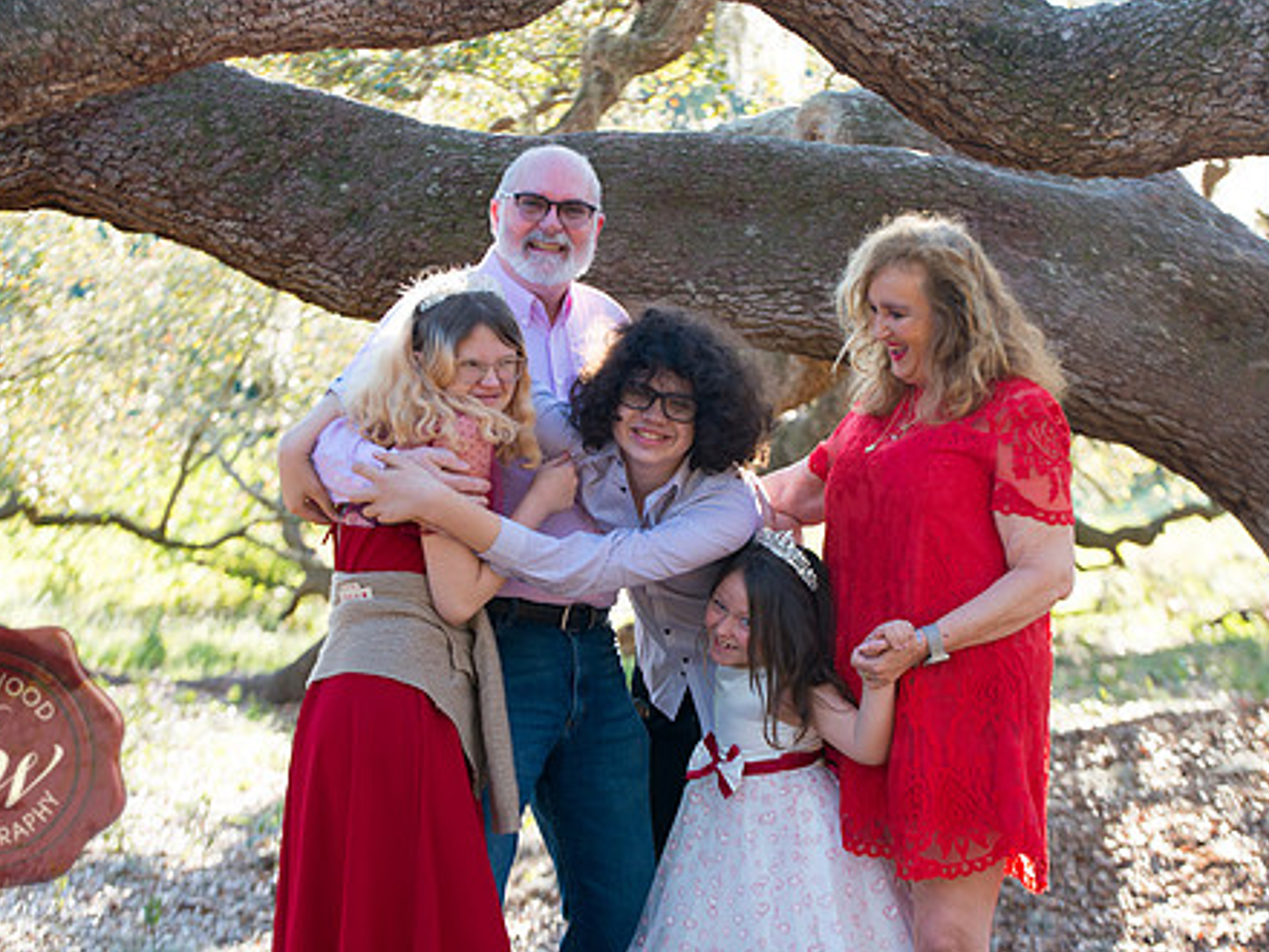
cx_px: 658
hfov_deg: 18.0
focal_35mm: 109
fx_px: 3996
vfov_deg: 13.6
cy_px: 402
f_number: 3.5
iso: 200
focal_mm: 86
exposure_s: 1/160
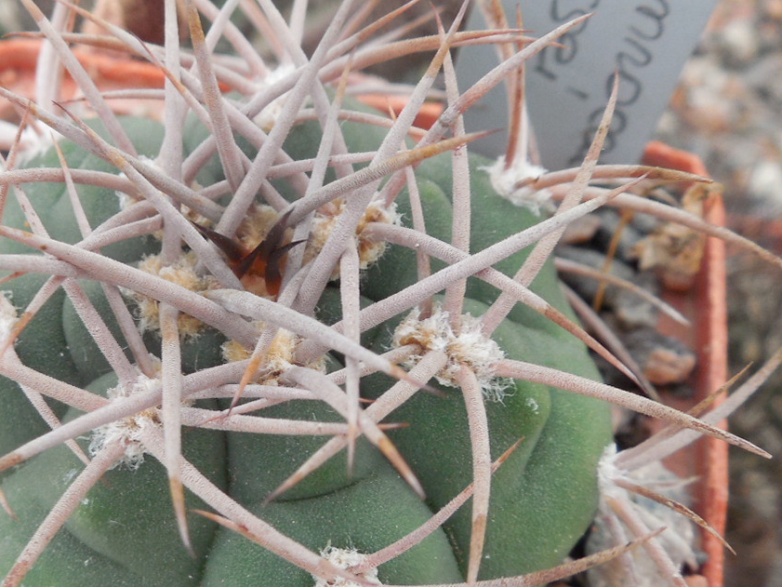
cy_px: 285
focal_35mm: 59
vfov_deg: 24.8
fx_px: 1333
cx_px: 146
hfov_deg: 31.8
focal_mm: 5.6
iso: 140
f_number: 3.6
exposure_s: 1/30
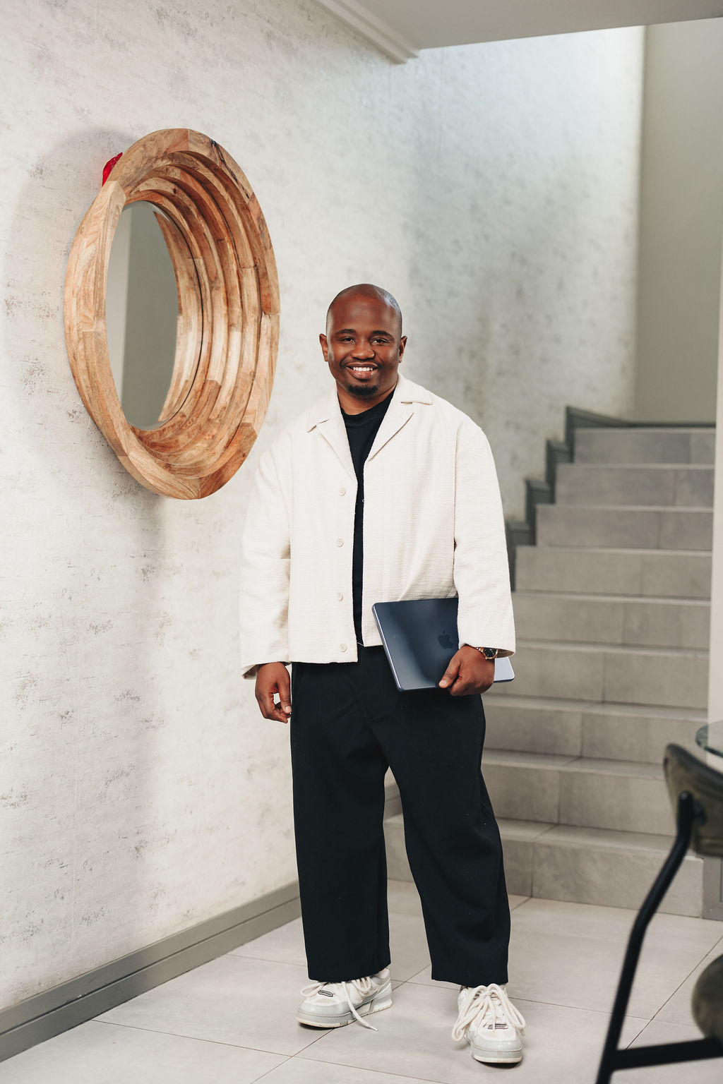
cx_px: 362
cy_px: 542
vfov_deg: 39.6
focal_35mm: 50
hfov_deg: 27.0
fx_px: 1506
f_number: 2
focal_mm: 50
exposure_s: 1/320
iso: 320
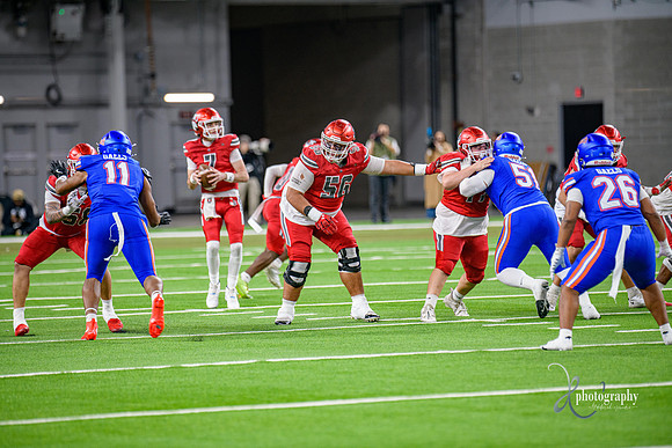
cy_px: 224
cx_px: 336
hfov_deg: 8.2
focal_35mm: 250
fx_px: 4668
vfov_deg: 5.5
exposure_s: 1/400
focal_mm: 250
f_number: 2.8
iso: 1000
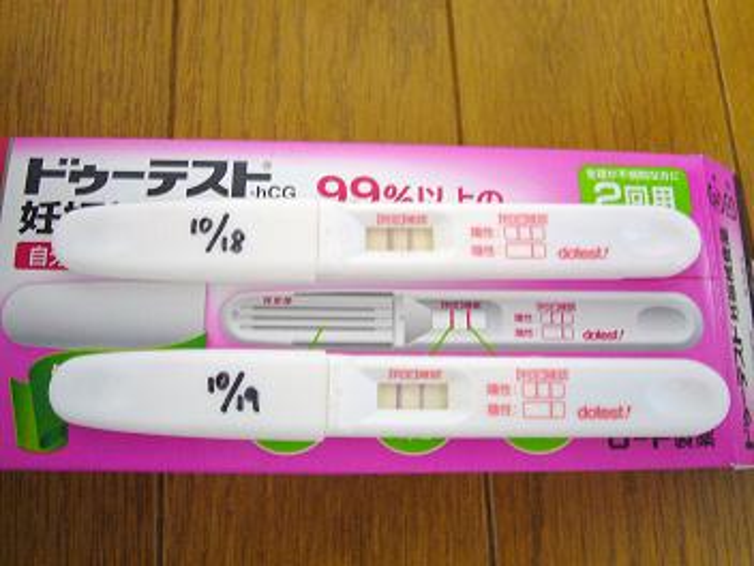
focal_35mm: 33
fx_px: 719
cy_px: 283
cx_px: 377
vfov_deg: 42.9
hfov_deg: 55.4
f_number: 3
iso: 200
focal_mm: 5.4
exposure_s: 1/10
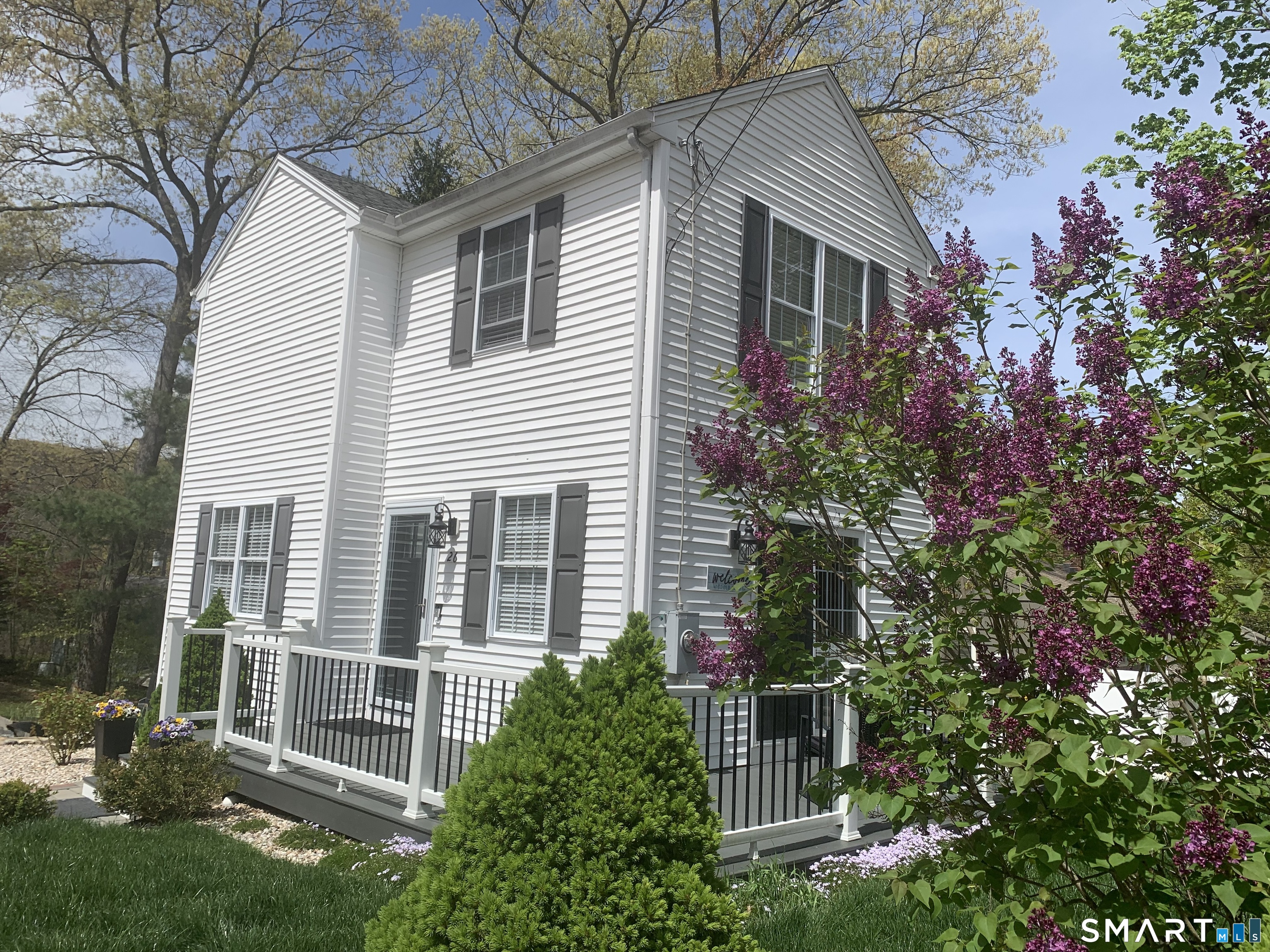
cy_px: 476
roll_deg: -2.2
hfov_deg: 67.3
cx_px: 635
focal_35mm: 26
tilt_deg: +7.7
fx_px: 954
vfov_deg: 53.1
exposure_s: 1/3521
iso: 25
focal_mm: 4.25
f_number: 1.8
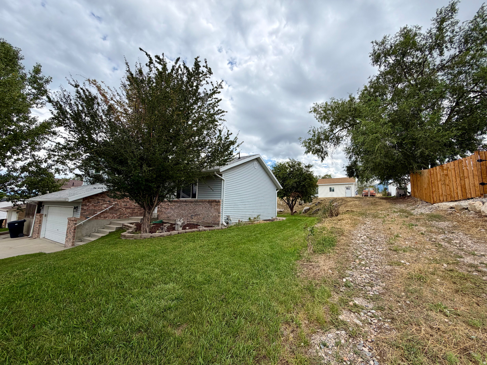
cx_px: 244
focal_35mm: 14
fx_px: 197
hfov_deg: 102.1
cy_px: 182
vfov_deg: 85.7
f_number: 2.2
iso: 32
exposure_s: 1/770
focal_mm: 2.22
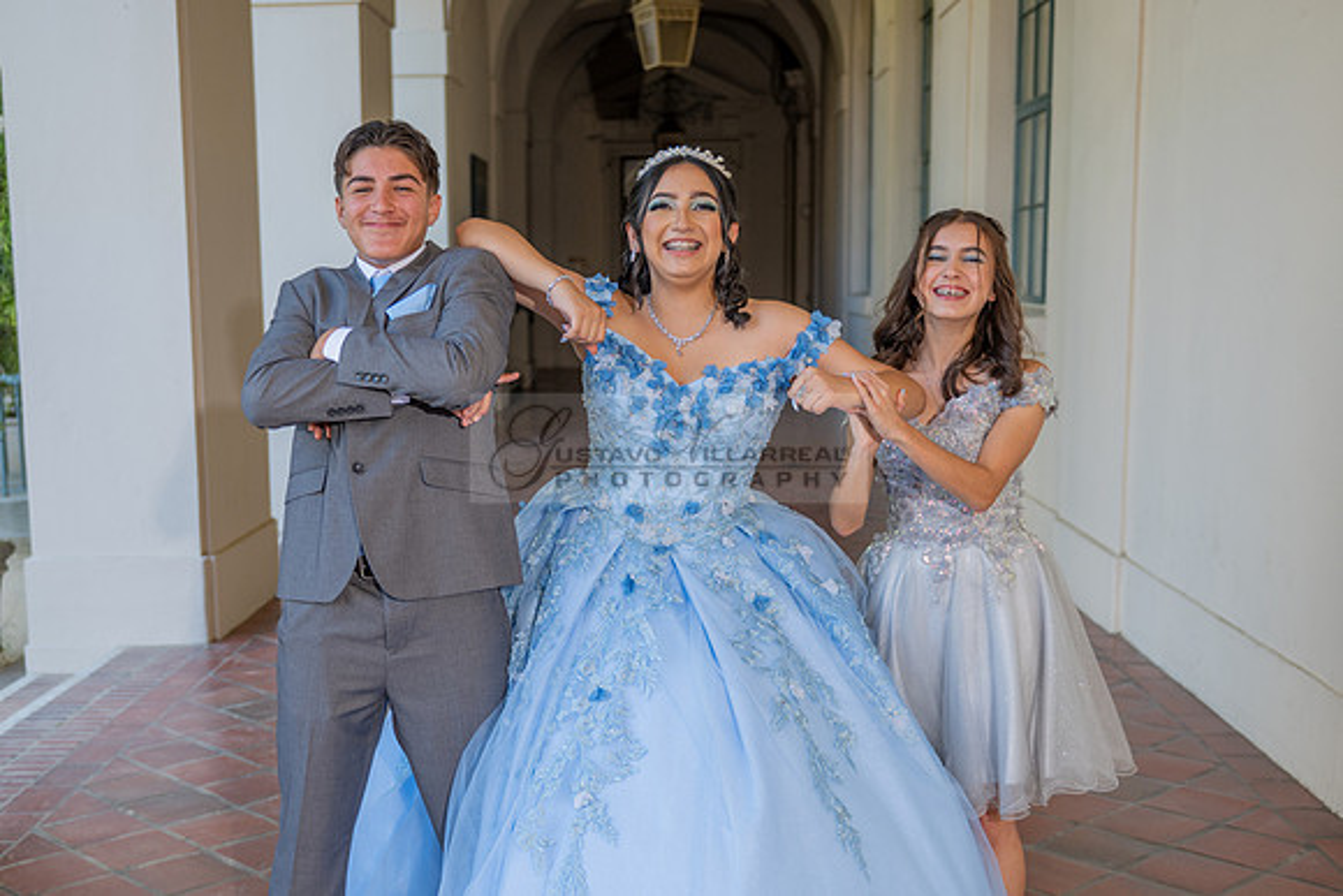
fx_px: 1722
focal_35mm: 46
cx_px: 578
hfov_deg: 42.5
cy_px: 533
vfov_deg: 29.1
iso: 200
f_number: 3.2
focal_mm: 34
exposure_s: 1/200
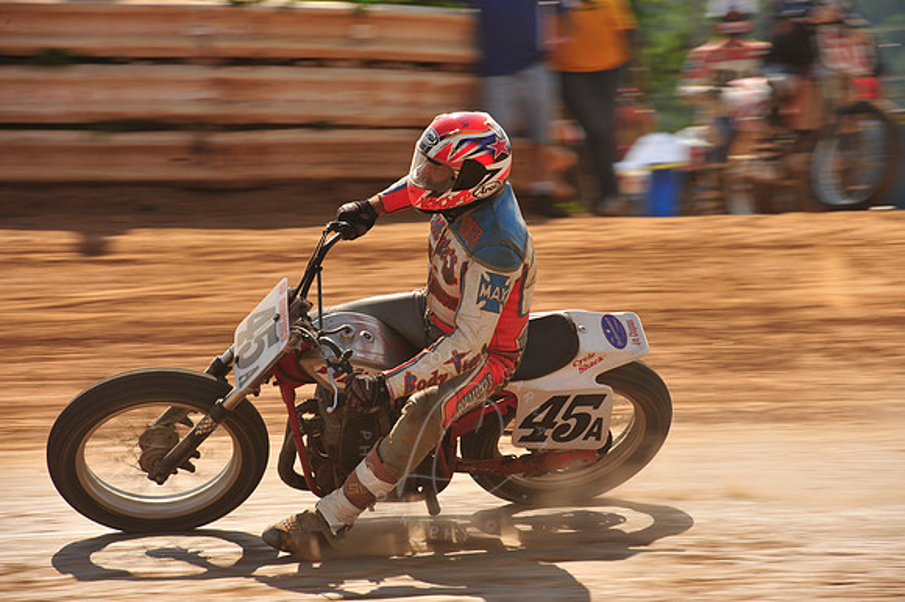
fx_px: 5025
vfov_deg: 6.9
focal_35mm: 200
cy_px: 301
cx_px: 452
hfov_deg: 10.3
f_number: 10
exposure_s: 1/400
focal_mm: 200
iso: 200
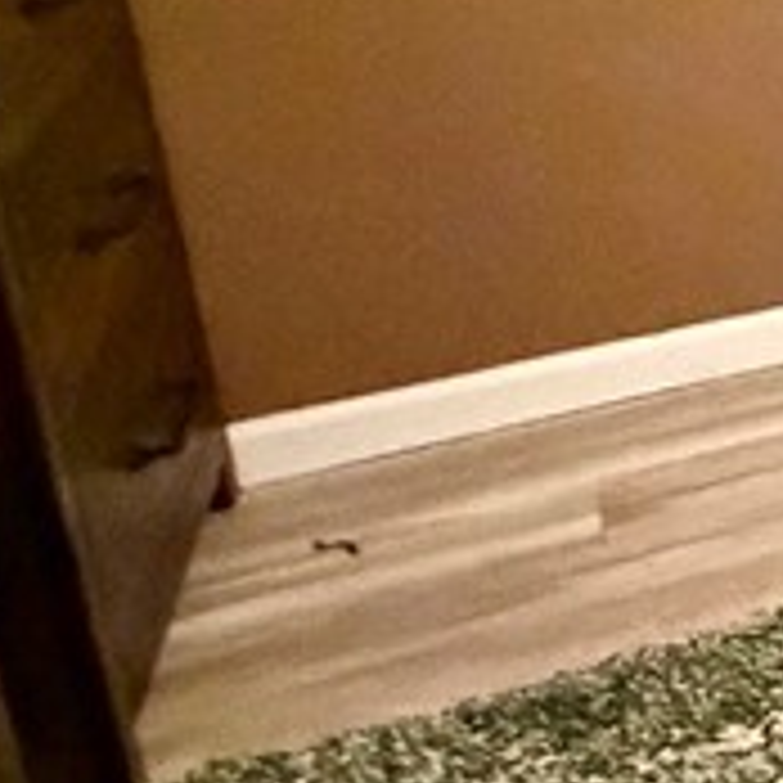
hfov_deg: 12.7
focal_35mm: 73
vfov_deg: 22.2
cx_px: 2164
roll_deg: +0.5
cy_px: -104
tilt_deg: -11.7
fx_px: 1868
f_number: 2.2
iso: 1250
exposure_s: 1/60
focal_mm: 2.22
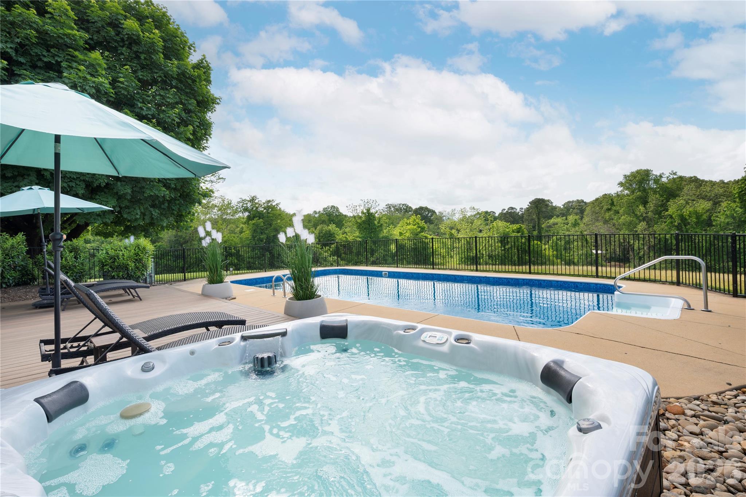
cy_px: 248
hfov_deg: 95.0
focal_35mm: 16
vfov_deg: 72.0
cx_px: 373
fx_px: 342
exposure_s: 1/400
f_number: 8
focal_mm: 16.5
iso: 200
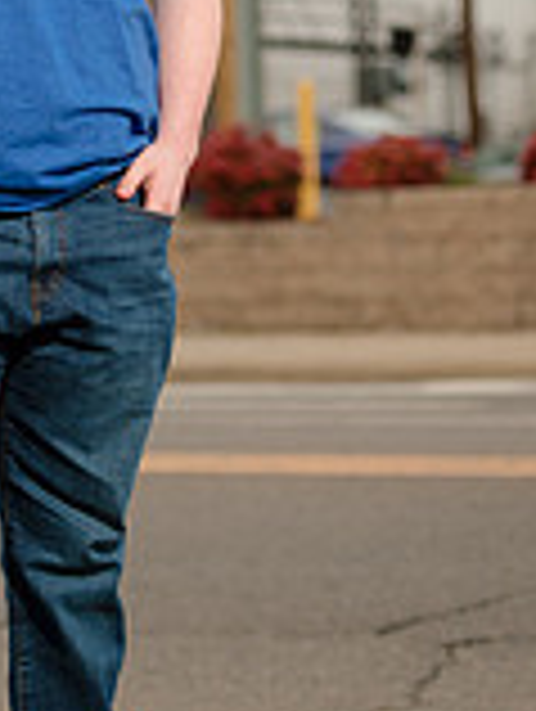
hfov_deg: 6.6
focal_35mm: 224
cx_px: 108
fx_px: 4612
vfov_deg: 8.7
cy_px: -81
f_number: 2.8
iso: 64
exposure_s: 1/250
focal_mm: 82
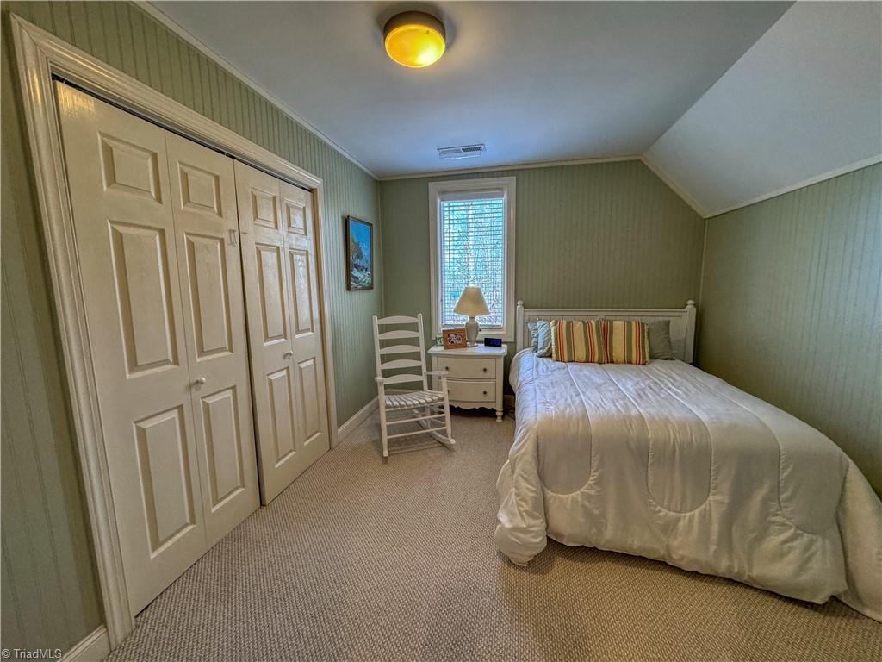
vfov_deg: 85.7
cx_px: 441
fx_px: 357
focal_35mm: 14
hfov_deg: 102.1
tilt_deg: -8.3
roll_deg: +1.1
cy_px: 331
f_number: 2.2
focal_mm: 2.22
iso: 320
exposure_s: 1/120
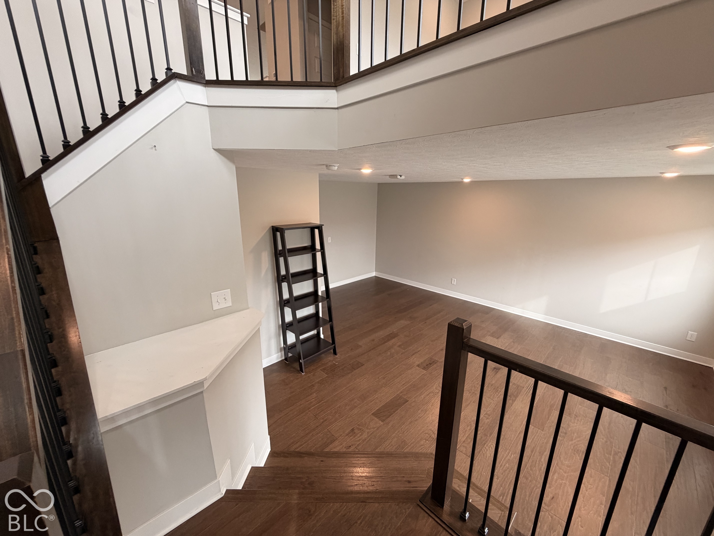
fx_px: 289
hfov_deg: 102.1
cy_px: 268
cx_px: 357
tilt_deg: -14.4
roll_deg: -0.5
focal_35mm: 14
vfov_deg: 85.7
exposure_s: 1/120
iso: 250
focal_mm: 2.22
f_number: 2.2
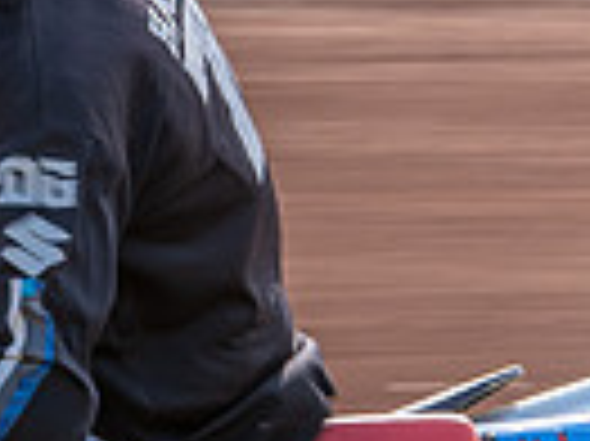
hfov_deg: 2.9
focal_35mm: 692
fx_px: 11784
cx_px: 47
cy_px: 281
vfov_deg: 2.1
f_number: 8
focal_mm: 140
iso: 160
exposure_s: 1/100
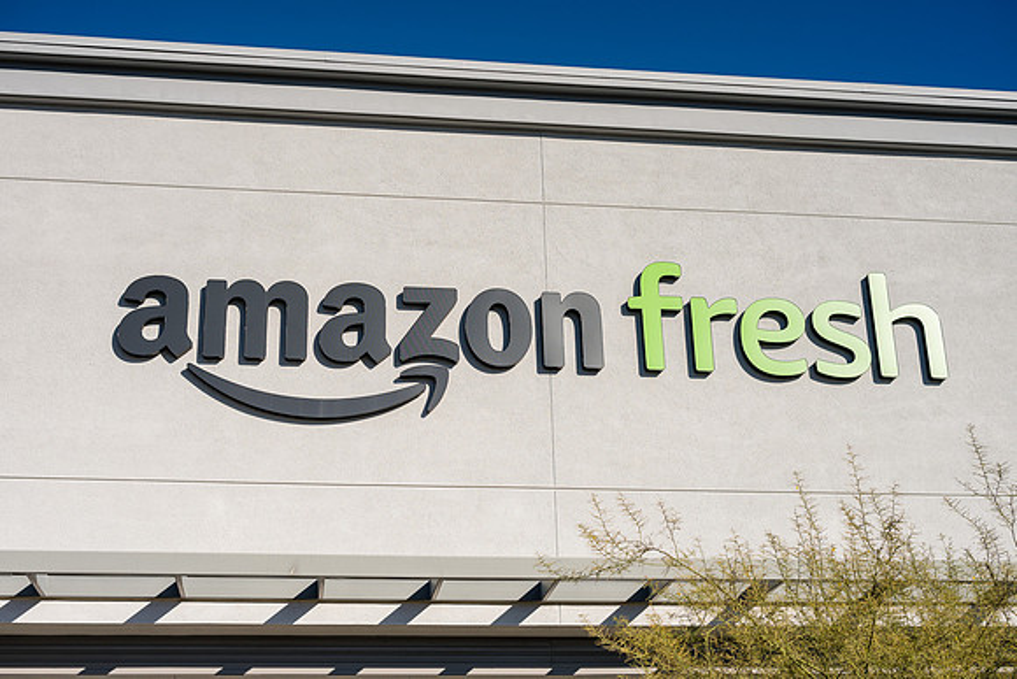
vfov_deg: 27.0
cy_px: 340
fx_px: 1413
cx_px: 508
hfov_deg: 39.6
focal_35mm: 50
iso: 200
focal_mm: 50
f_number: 3.2
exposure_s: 1/8000
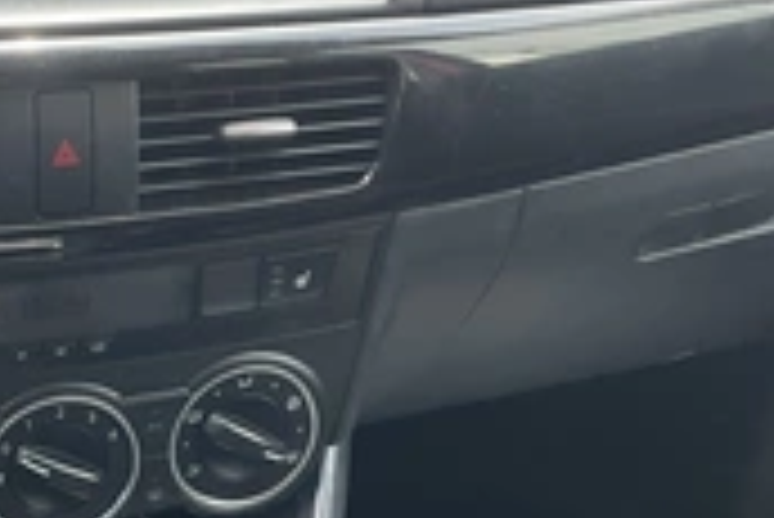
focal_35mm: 70
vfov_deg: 19.4
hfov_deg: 28.1
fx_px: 1506
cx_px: 135
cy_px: 167
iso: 25
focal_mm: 3
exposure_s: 1/163
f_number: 1.8
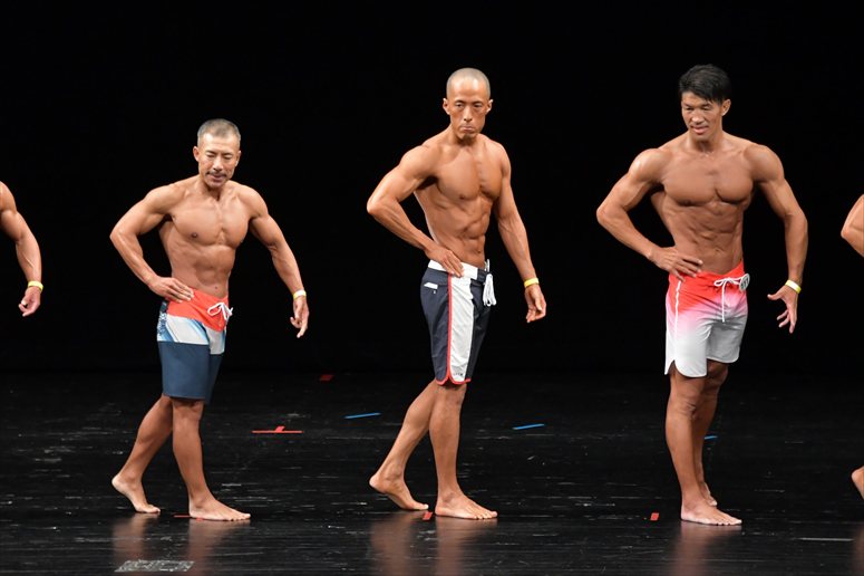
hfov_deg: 8.1
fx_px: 6117
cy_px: 288
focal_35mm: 255
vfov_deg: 5.4
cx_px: 432
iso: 3200
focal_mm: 170
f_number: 5.6
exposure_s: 1/400
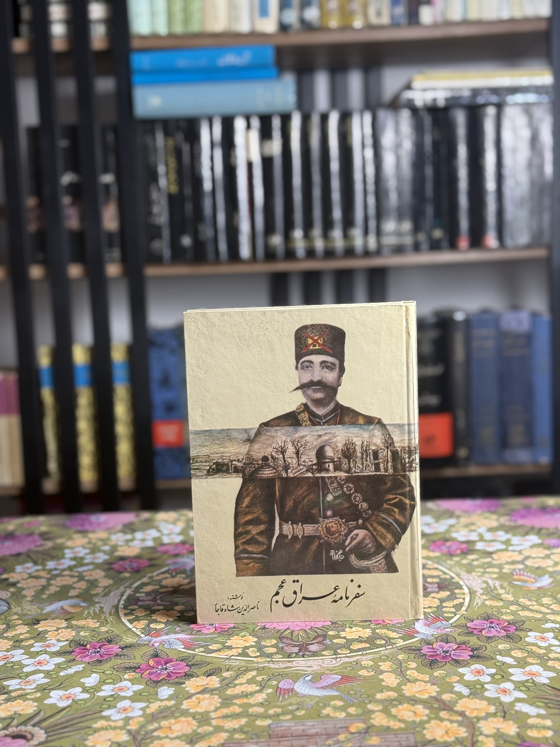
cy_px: 374
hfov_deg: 30.3
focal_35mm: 48
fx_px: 1035
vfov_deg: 39.7
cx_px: 280
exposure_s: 1/50
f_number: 1.78
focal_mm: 6.76
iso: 50
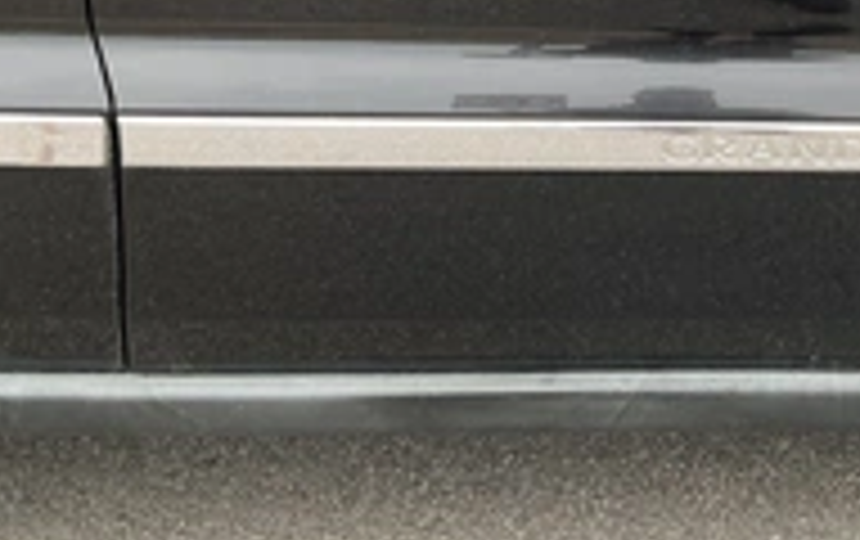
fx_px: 1455
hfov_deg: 31.8
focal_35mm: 62
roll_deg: +0.8
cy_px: -58
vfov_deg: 20.1
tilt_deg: -12.0
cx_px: 716
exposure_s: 1/201
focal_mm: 3
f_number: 1.8
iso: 20
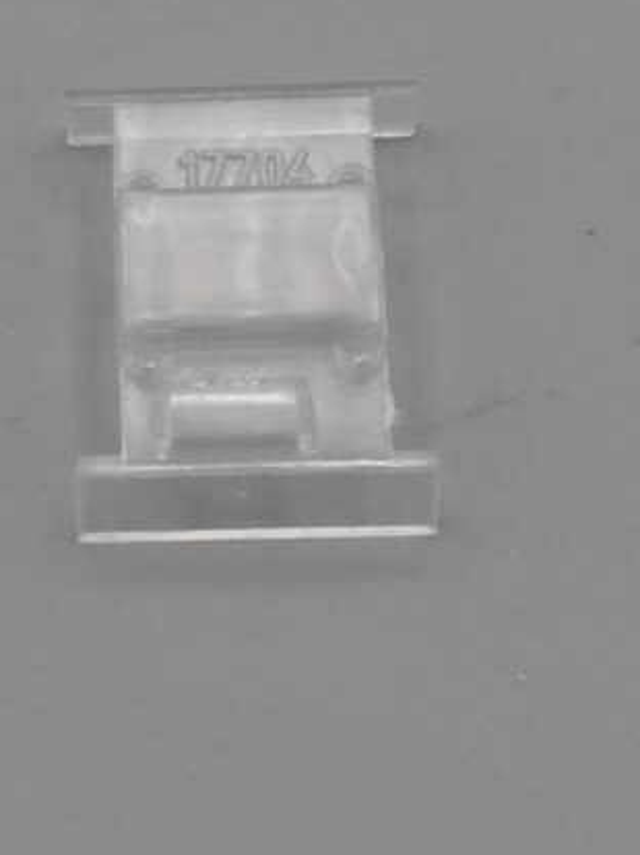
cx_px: -52
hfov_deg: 9.7
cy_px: 285
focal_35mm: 151
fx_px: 3726
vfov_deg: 13.1
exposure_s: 1/160
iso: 80
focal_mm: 10.9
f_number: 4.4
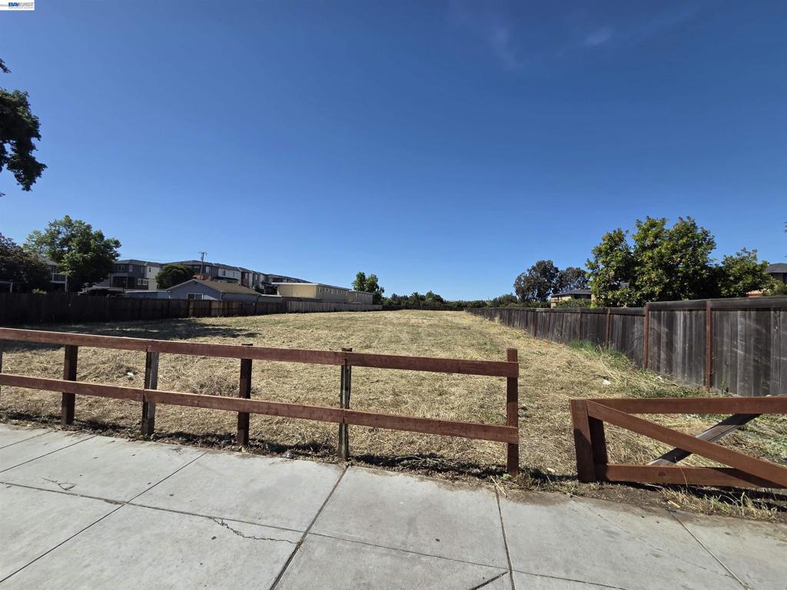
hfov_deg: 106.2
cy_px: 295
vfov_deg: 89.9
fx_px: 296
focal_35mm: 13
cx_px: 394
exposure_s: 1/2961
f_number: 2.2
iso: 50
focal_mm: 2.2
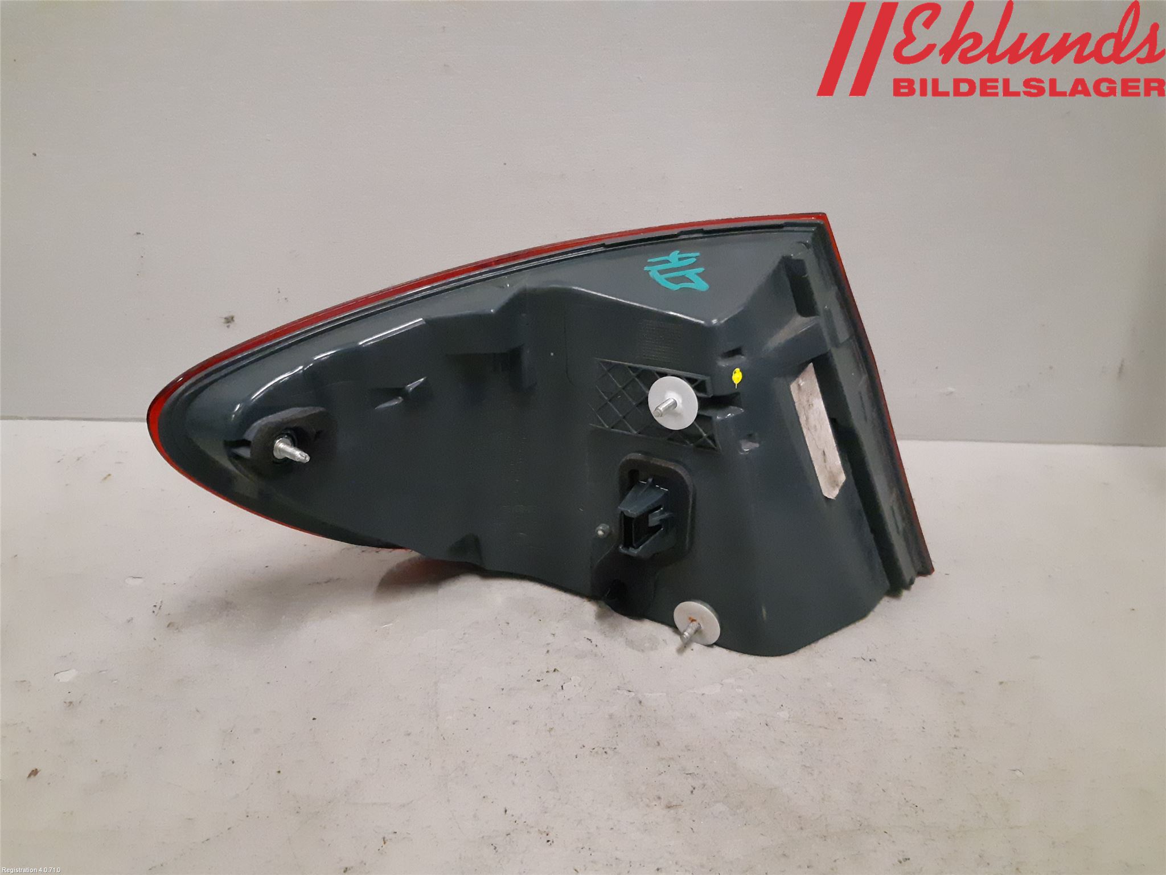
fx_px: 876
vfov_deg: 53.1
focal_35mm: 26
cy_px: 438
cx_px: 583
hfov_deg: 67.3
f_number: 1.7
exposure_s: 1/193
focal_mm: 3.93
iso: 800
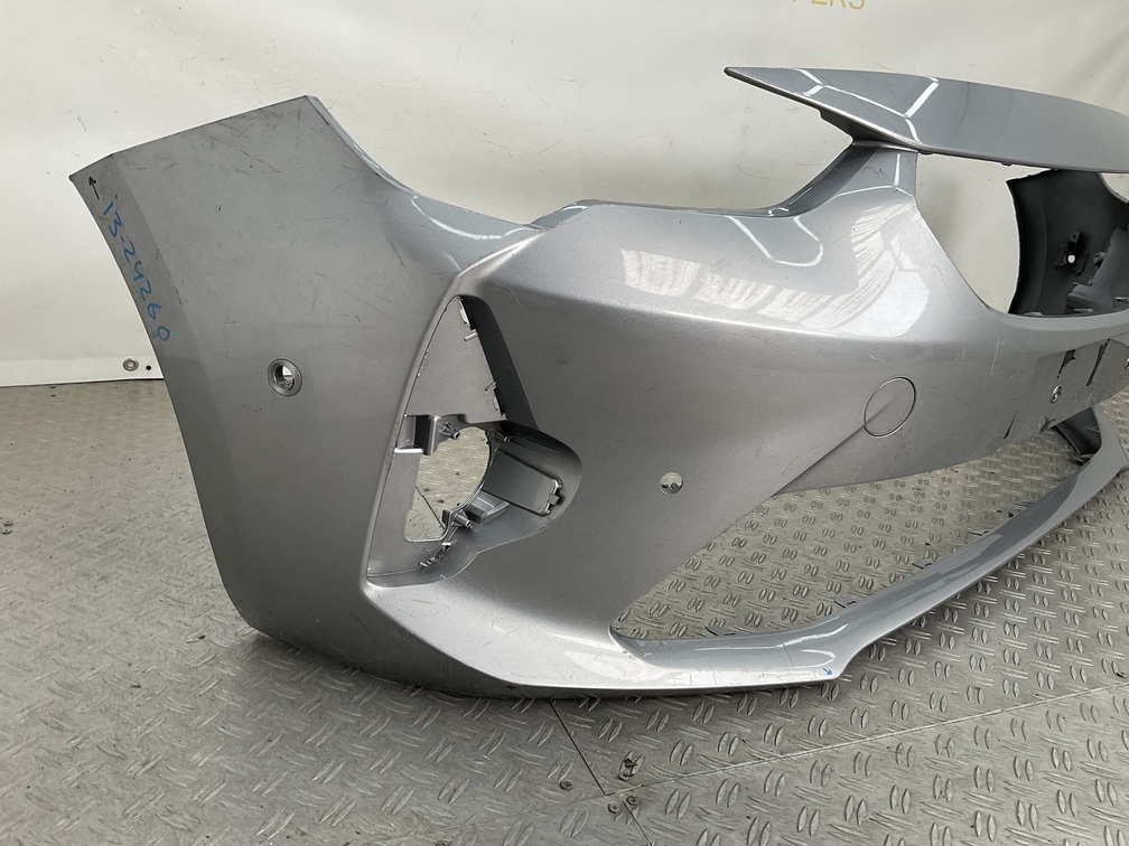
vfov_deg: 48.2
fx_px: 946
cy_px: 423
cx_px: 564
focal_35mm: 29
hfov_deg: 61.7
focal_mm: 3
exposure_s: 1/146
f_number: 1.8
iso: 16
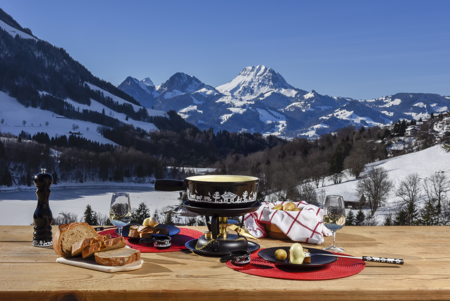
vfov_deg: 28.1
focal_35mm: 48
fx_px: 600
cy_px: 150
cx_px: 225
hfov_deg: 41.1
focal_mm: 48
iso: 200
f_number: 22
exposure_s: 1/160
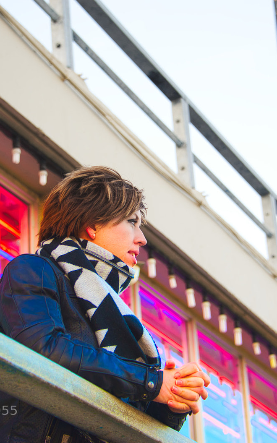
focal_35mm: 105
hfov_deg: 12.5
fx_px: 1268
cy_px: 219
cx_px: 133
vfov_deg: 19.8
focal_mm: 68
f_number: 4.8
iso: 450
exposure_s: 1/200
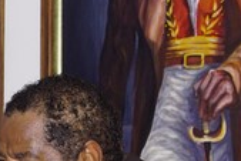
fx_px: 1427
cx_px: -170
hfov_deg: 9.3
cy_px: 213
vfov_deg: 6.4
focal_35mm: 213
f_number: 5.6
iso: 250
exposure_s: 1/100
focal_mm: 30
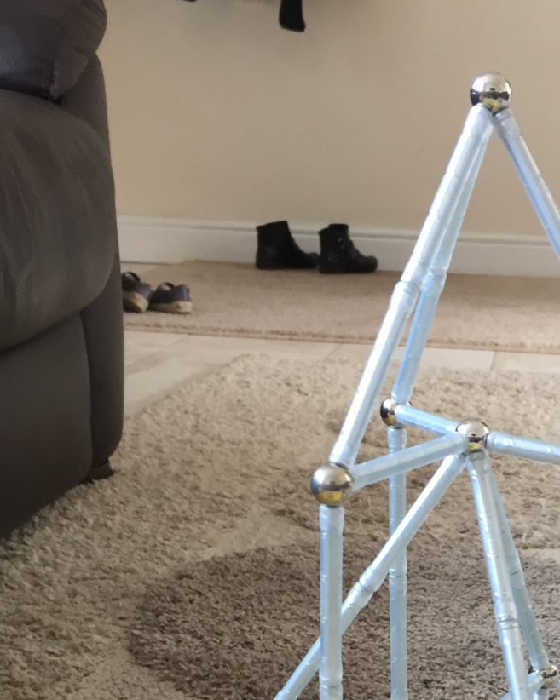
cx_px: 448
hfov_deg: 24.2
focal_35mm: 62
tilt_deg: -22.9
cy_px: 724
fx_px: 1285
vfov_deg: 28.3
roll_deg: -2.9
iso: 80
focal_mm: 4.15
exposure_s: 1/33
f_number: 2.2
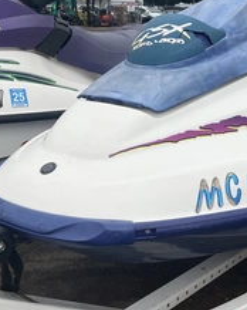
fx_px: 476
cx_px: 202
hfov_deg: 28.4
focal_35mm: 52
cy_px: 149
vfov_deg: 36.0
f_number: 1.8
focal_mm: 3
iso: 25
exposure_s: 1/1311
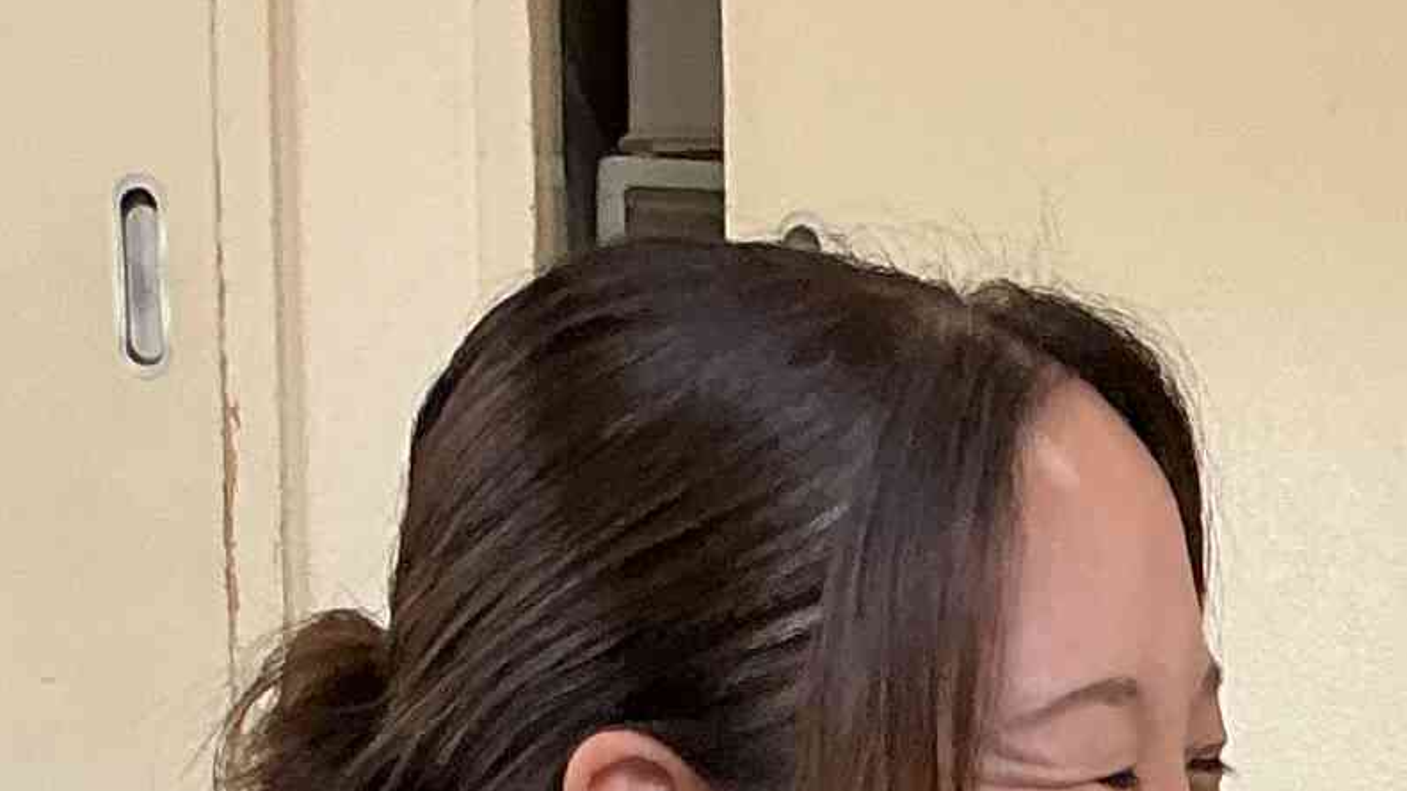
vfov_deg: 6.8
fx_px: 6007
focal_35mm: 161
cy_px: 2341
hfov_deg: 13.0
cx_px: 1649
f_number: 1.8
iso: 50
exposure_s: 1/120
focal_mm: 3
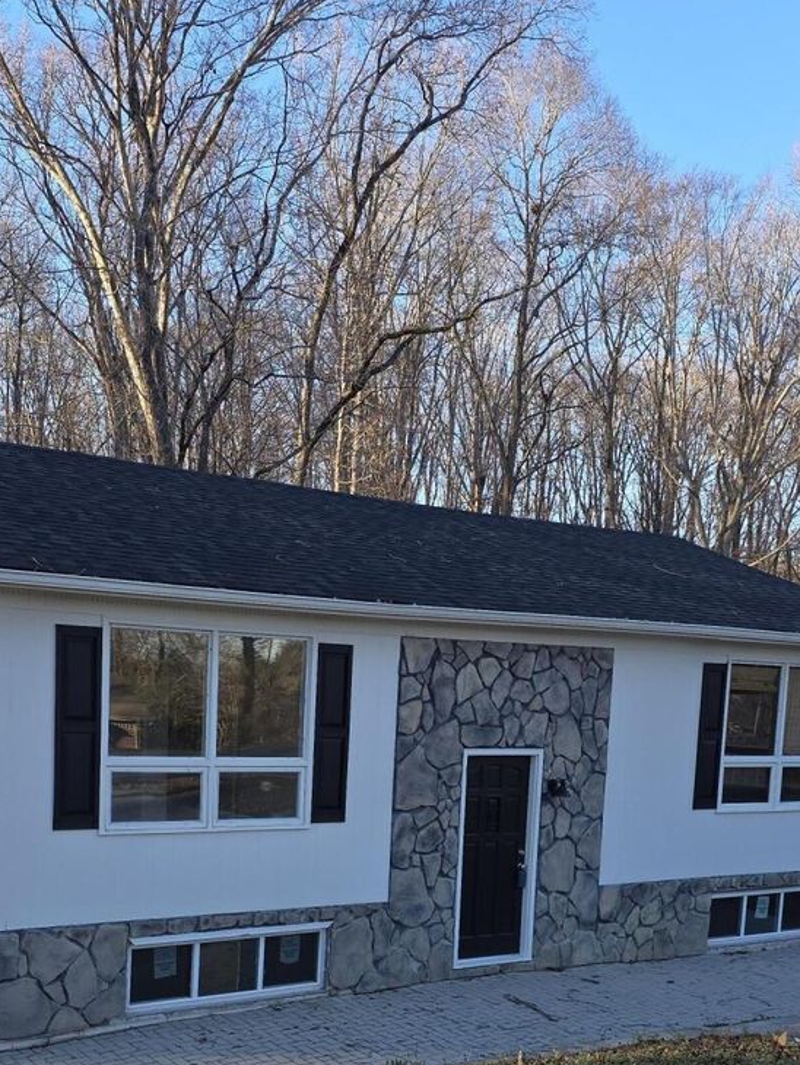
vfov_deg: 42.3
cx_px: 336
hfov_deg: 33.5
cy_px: 819
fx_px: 1324
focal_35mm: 43
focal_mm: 6.25
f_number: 1.7
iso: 12
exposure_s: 1/144
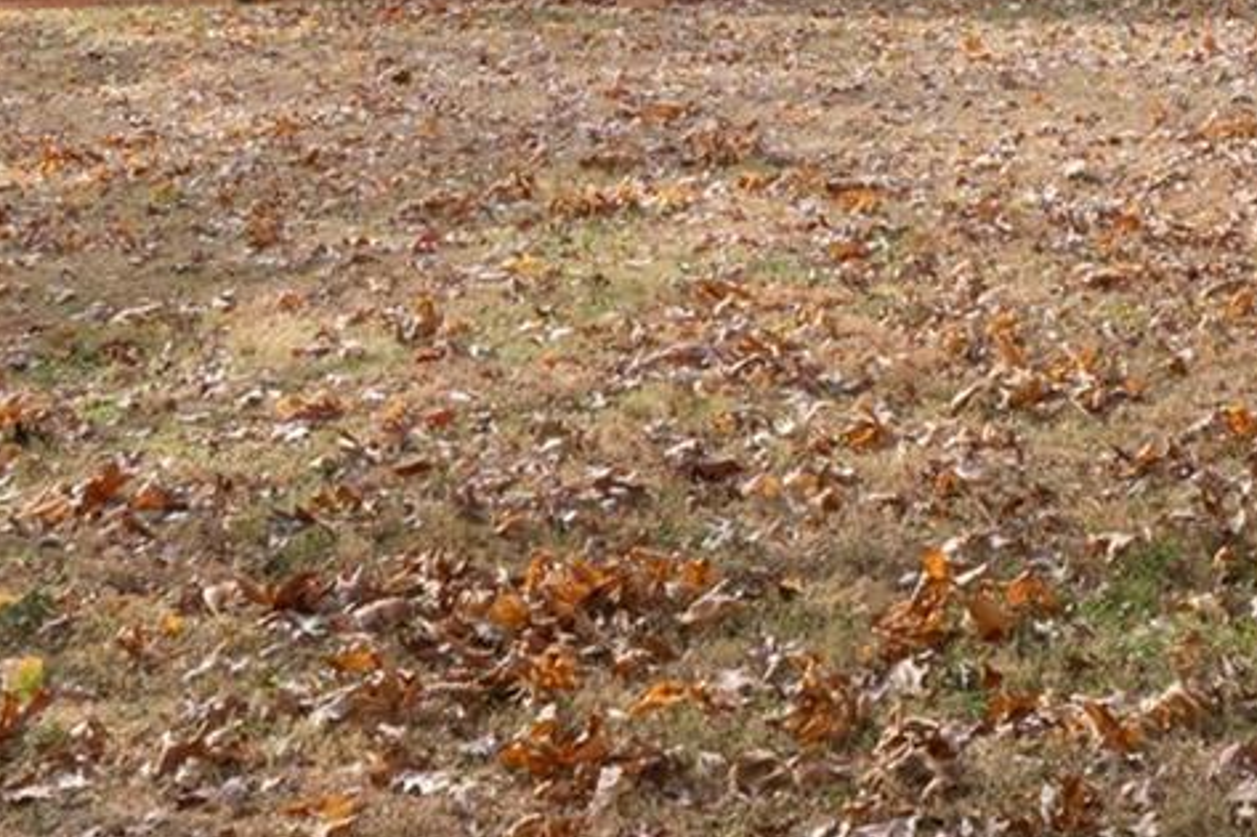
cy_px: -517
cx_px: 1127
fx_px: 3176
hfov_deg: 21.9
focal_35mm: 91
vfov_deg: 13.8
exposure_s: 1/200
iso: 250
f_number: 9
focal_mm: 14
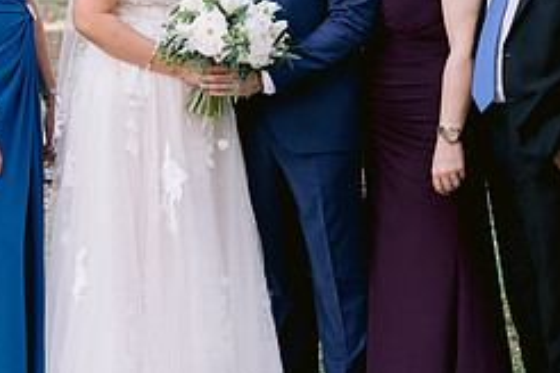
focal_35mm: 125
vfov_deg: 10.9
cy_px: 99
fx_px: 1944
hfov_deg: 16.3
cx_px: 168
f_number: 2.8
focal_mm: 50
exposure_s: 1/320
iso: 400
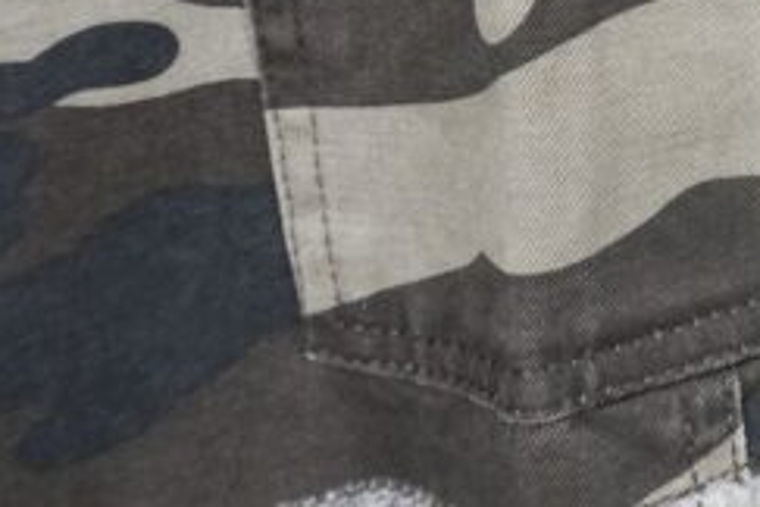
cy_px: -211
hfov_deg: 26.3
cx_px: 888
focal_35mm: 69
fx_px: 1457
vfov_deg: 18.0
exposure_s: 1/100
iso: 1600
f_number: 8
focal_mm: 16
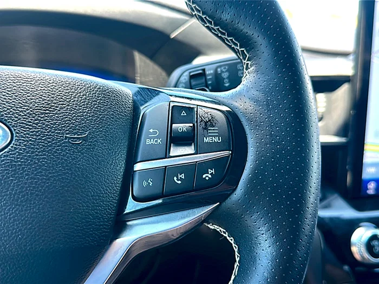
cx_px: 190
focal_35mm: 29
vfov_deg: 48.2
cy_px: 142
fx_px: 318
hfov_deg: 61.7
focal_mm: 6.86
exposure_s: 1/111
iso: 100
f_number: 1.78
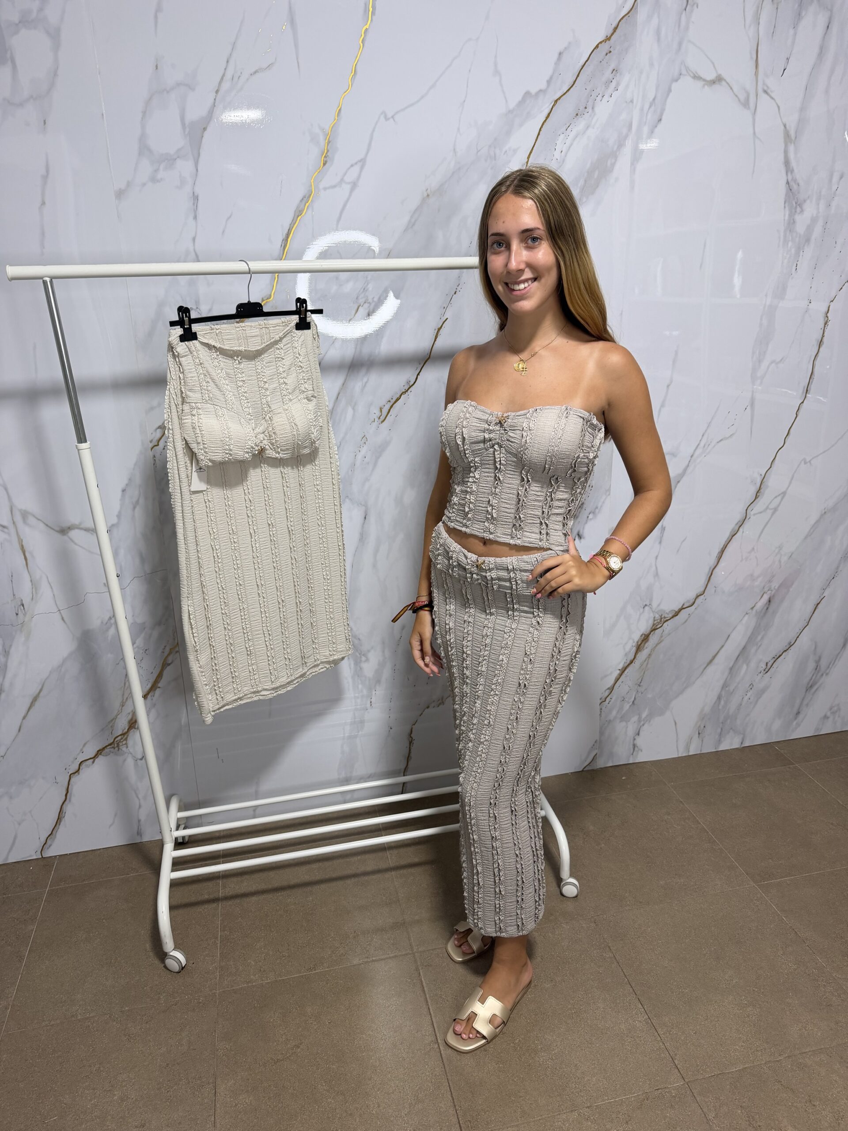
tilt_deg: -18.6
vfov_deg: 71.6
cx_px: 424
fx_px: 784
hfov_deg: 56.8
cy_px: 566
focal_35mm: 24
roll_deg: +1.7
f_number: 1.78
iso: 125
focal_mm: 6.76
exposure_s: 1/50
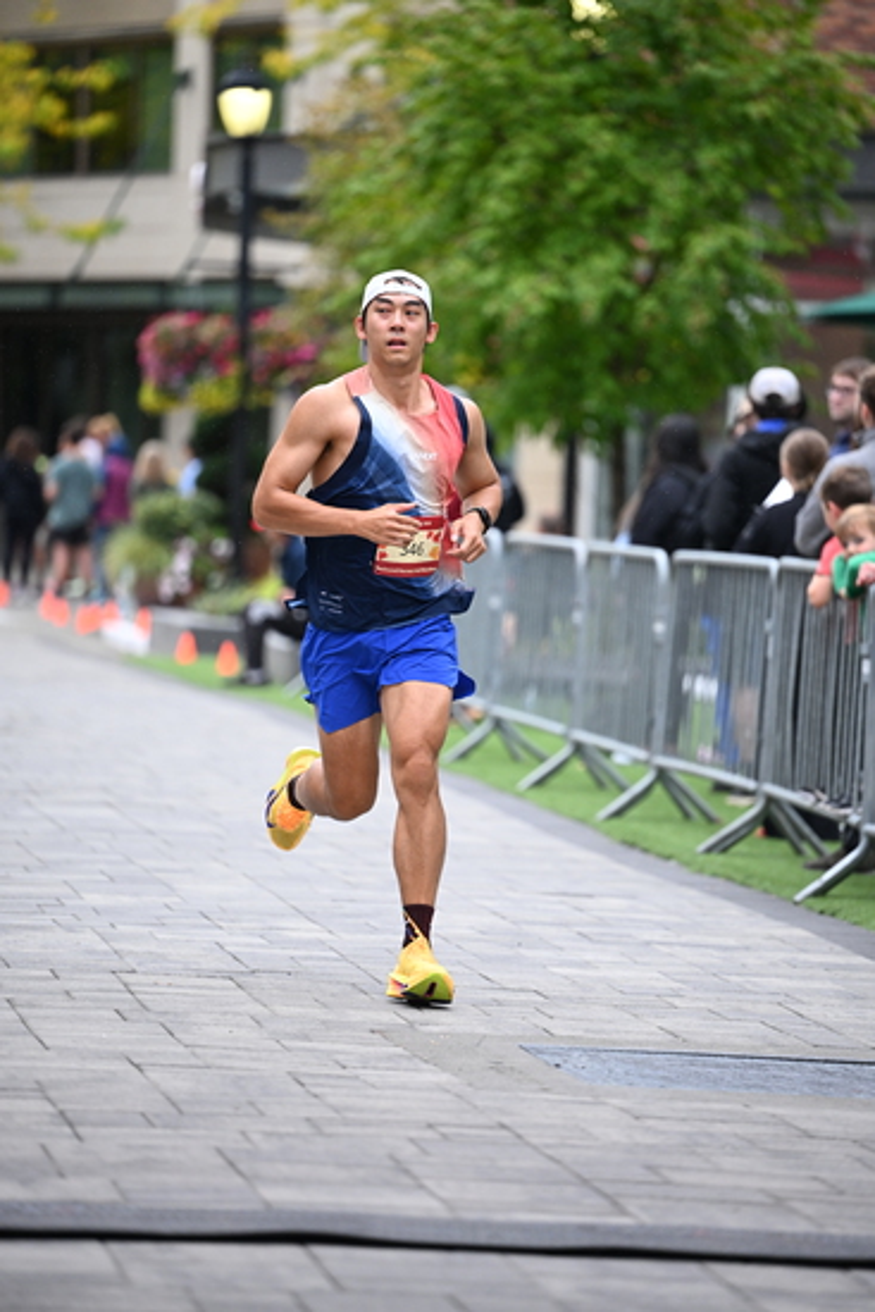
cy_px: 656
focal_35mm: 175
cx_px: 438
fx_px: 6376
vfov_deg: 11.7
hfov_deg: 7.9
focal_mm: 175
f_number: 2.8
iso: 1250
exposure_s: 1/2000
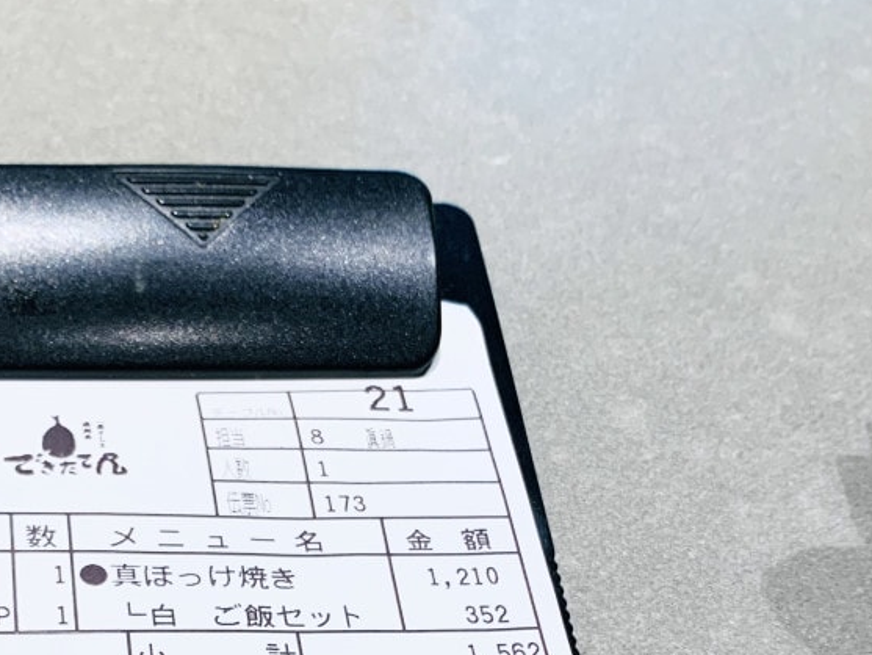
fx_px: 1411
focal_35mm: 56
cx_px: 321
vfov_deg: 24.5
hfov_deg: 34.1
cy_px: 704
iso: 100
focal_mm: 4.25
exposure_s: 1/60
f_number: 1.8
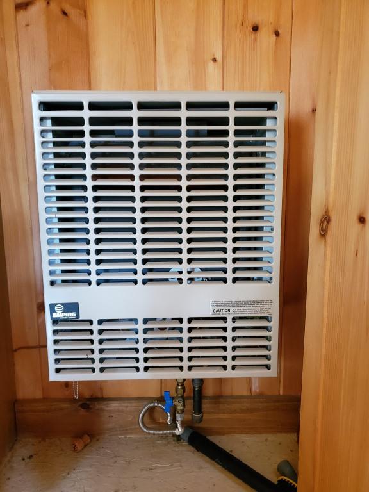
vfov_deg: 67.3
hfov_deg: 53.1
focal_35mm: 26
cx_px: 184
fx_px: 370
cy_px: 246
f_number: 1.5
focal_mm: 4.3
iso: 640
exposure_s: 1/40
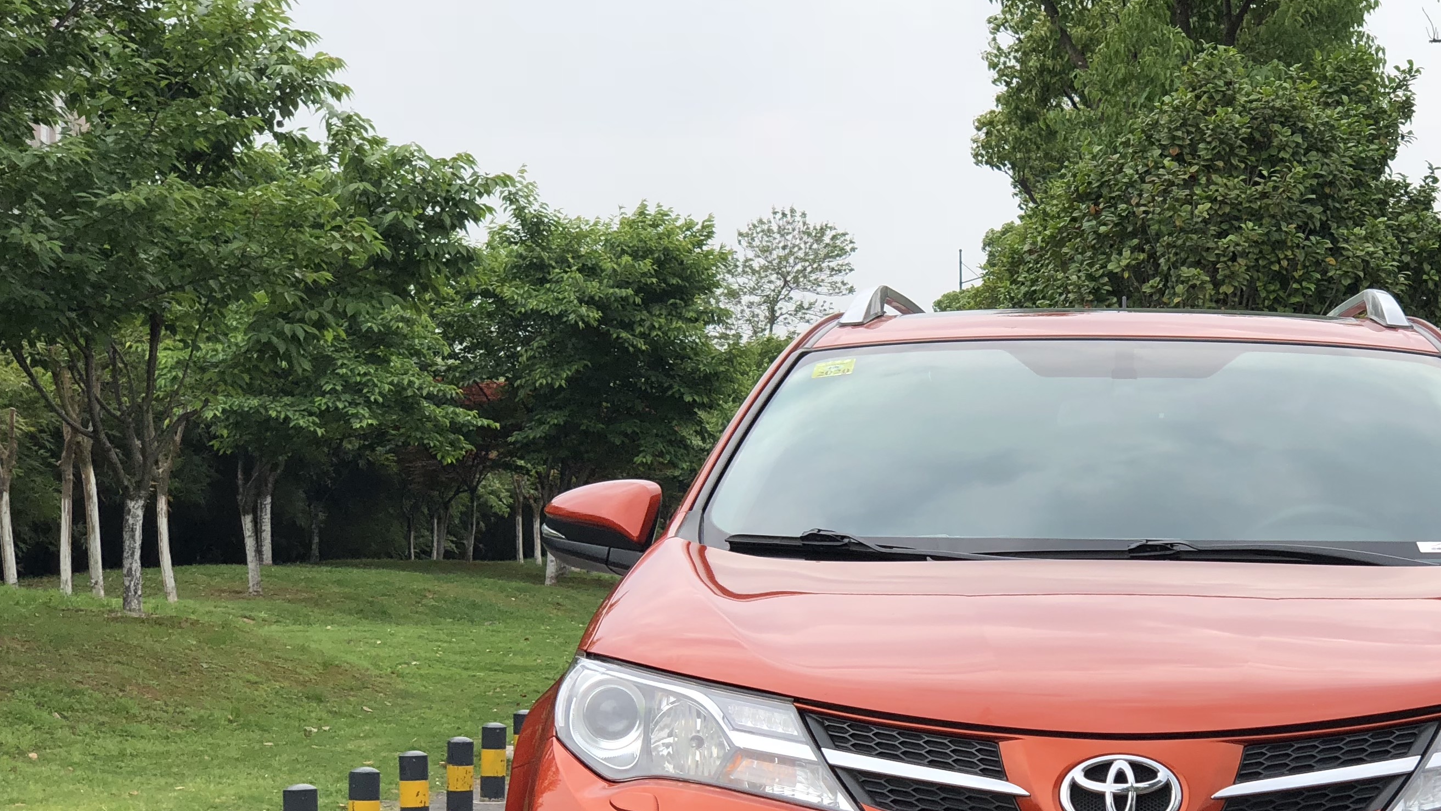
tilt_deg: -2.8
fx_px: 3324
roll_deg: +0.3
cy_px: 652
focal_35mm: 87
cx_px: 1089
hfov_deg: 24.2
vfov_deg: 13.8
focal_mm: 6
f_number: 2.4
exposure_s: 1/264
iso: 16
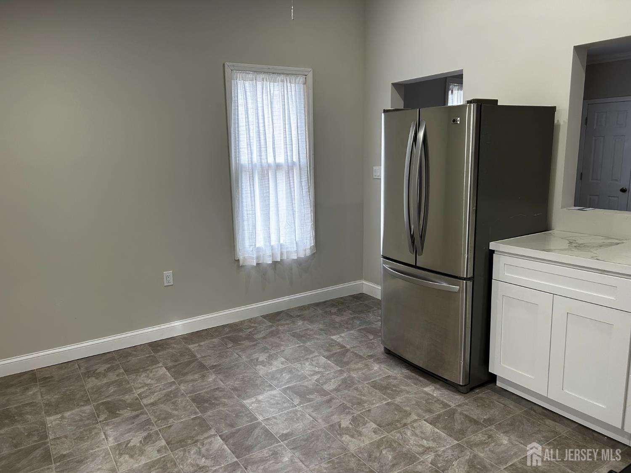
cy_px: 236
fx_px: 474
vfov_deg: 53.1
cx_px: 316
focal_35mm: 26
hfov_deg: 67.3
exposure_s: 1/120
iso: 80
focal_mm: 5.7
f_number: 1.5
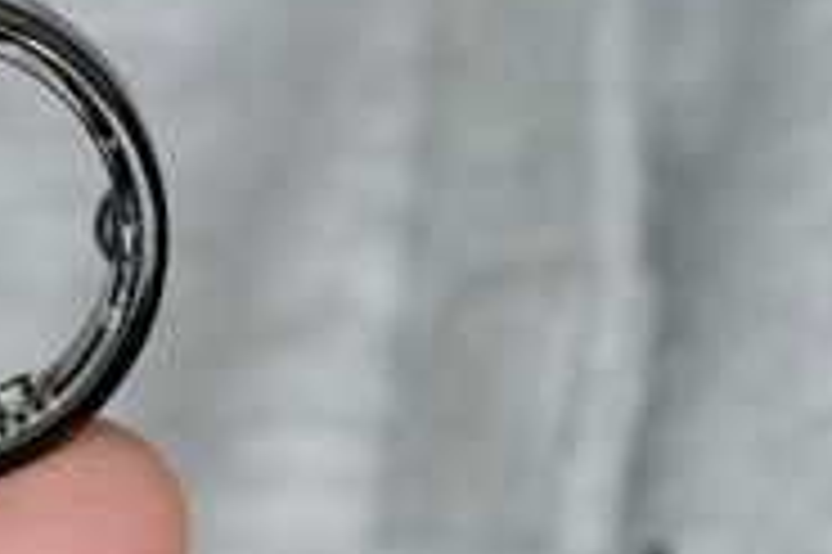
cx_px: -180
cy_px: 223
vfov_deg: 3.7
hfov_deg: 5.5
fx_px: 8636
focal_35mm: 374
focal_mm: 34.91
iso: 1600
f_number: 4.5
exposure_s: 1/50
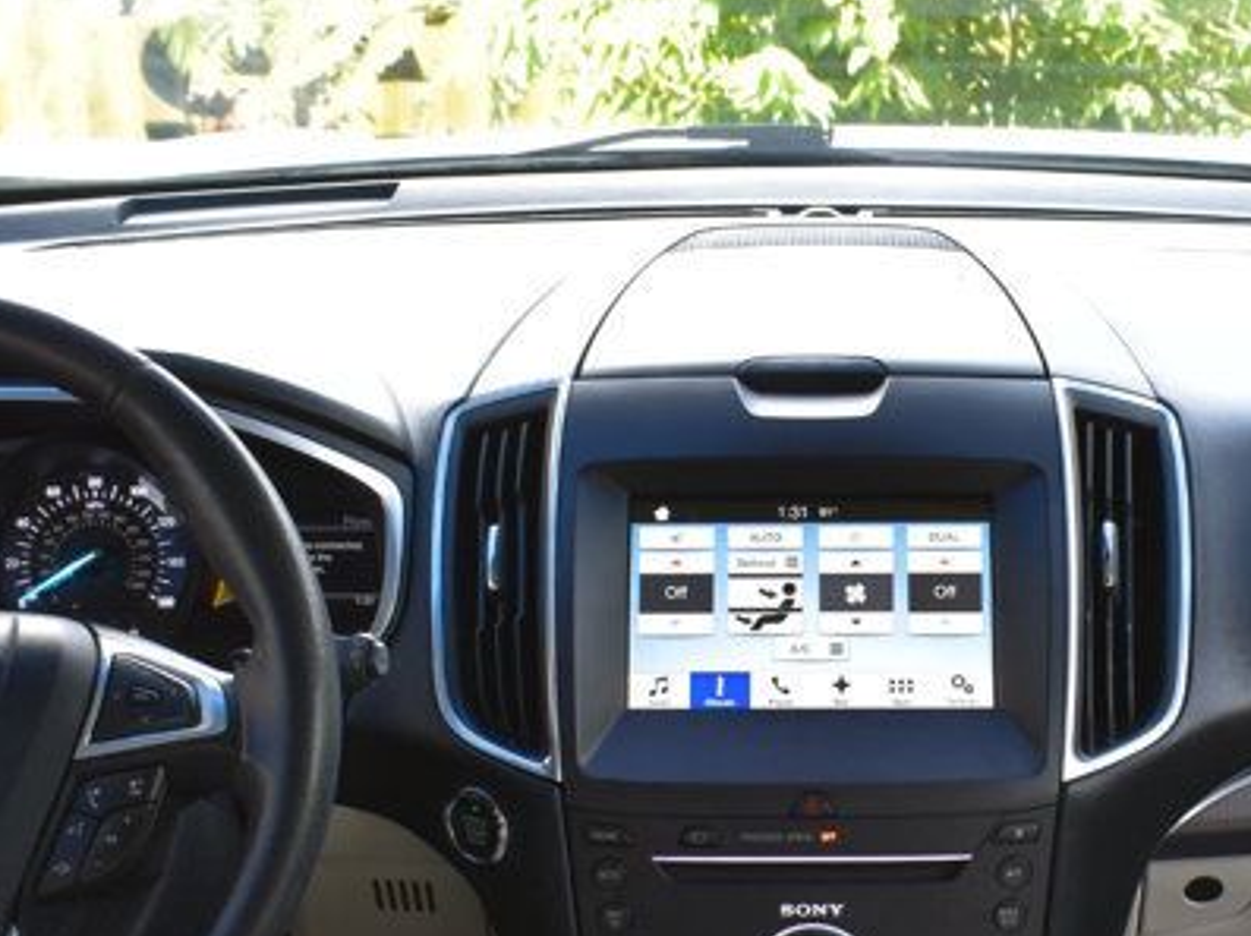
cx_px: 930
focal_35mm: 67
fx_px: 2419
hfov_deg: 28.6
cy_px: 766
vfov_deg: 21.6
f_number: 7.1
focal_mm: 18
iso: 400
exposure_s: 1/40
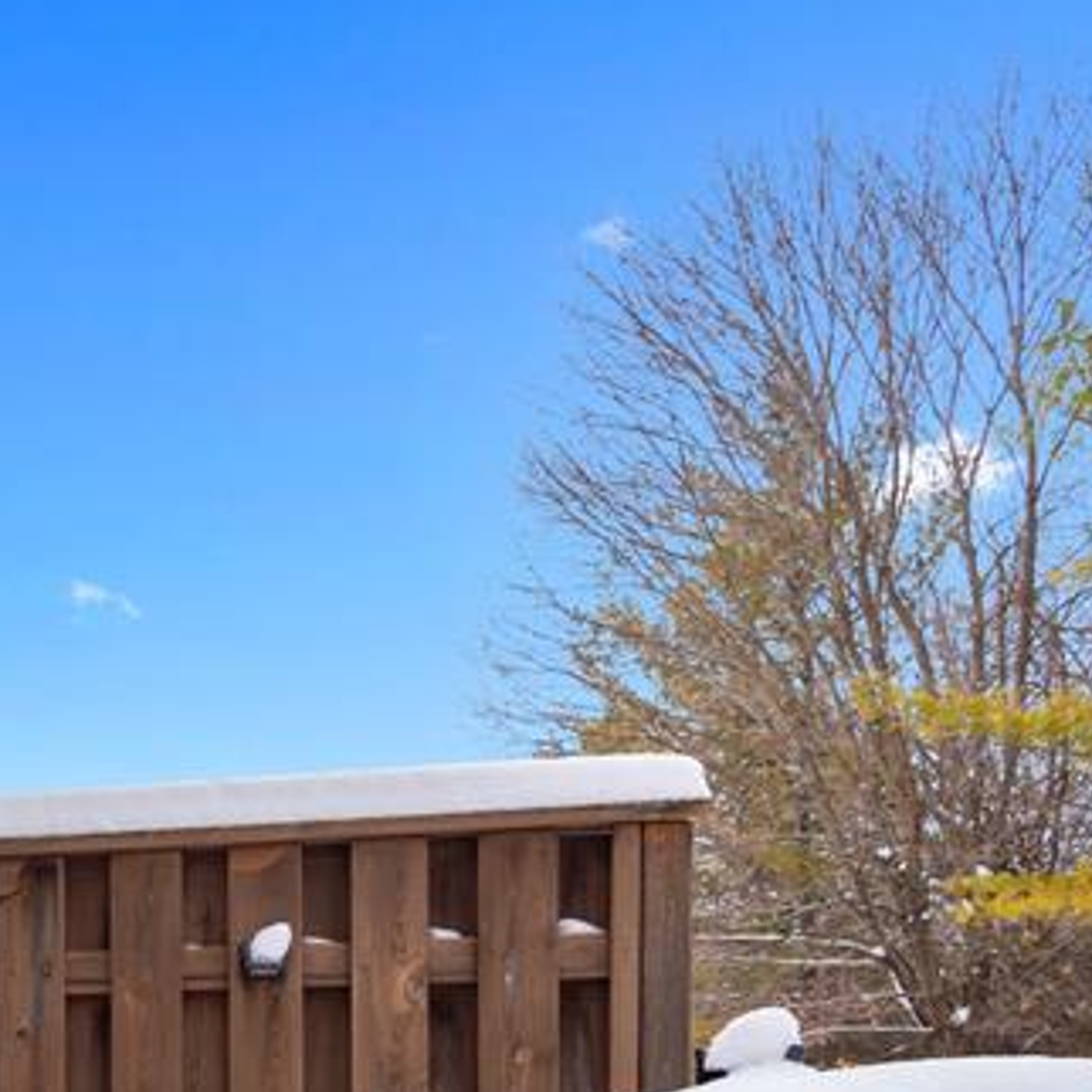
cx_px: -336
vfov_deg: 20.7
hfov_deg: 19.7
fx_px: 2891
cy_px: 1077
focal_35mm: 81
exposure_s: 1/100
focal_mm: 30
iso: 320
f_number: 9
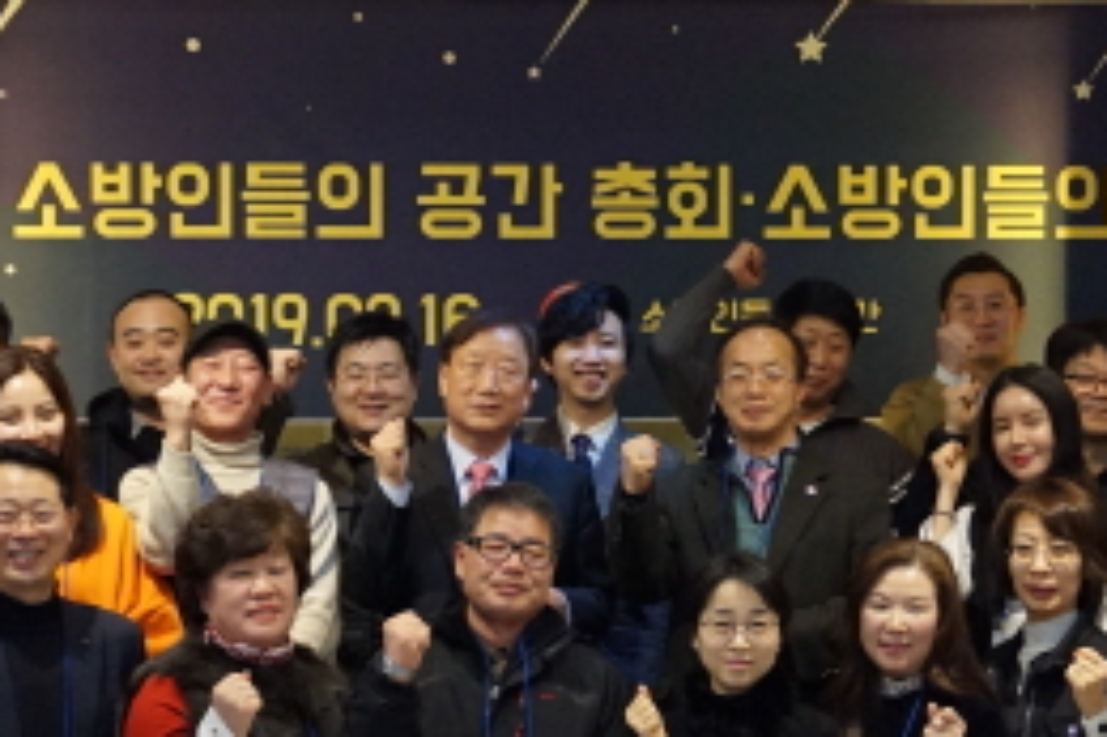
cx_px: 575
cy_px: 400
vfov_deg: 16.4
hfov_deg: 24.5
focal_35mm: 83
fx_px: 2551
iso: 3200
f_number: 4.5
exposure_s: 1/160
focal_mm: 24
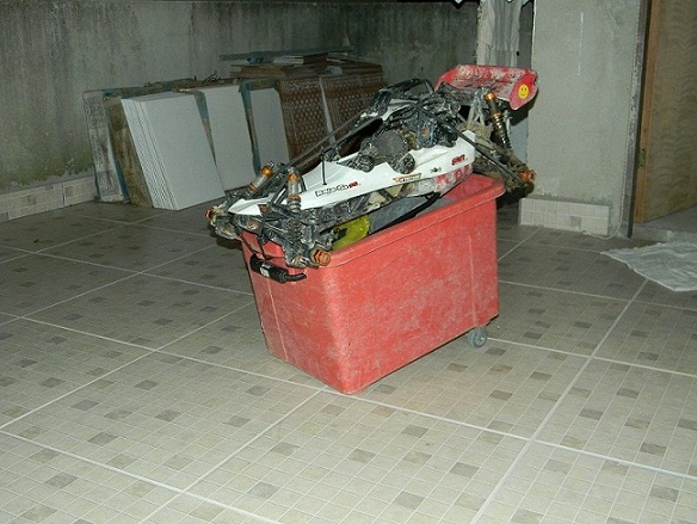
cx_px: 348
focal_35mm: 41
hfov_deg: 45.7
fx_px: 826
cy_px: 262
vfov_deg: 35.2
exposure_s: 1/30
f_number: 3.8
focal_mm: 7.3
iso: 200
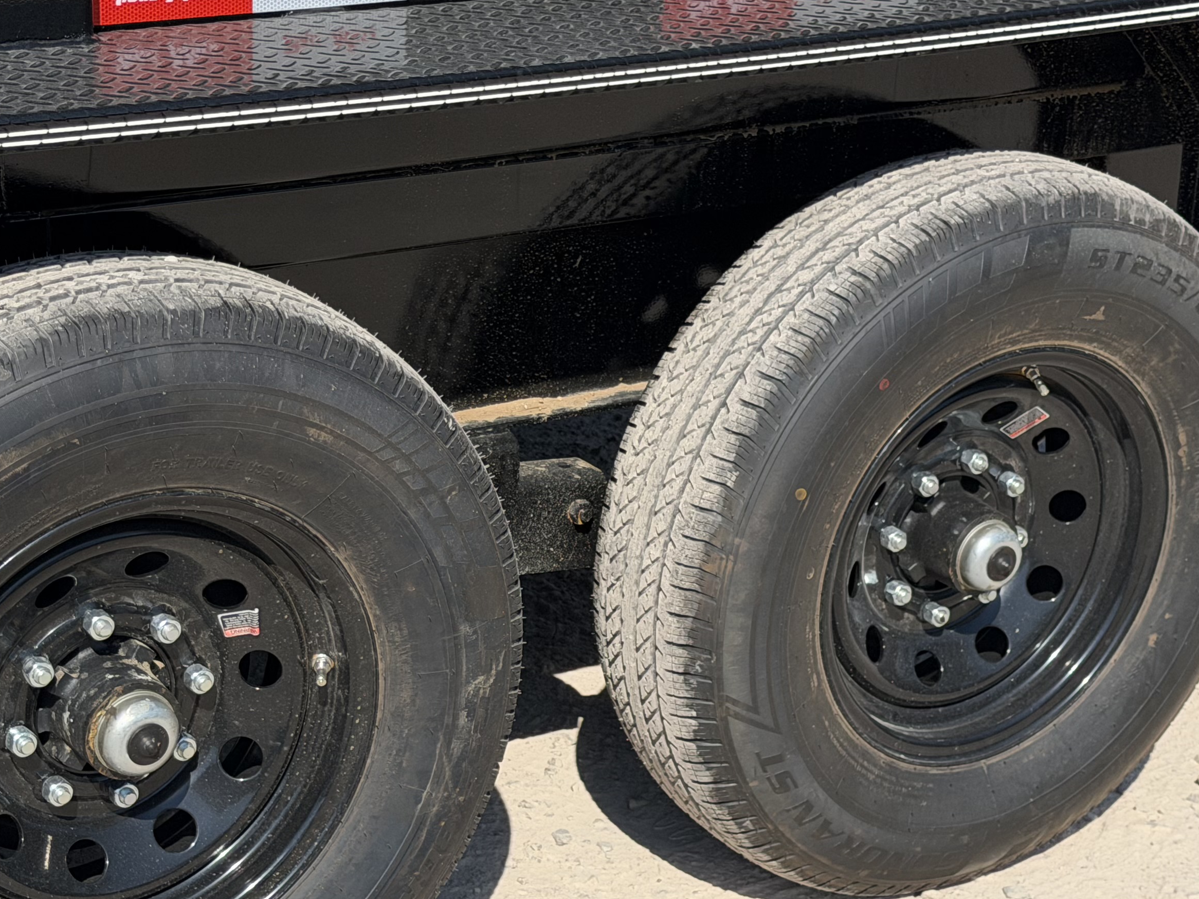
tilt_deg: -25.3
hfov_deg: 23.6
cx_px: 552
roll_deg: -1.5
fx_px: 2875
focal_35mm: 83
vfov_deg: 17.8
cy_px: 553
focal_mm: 6.76
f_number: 1.78
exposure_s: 1/6024
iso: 64
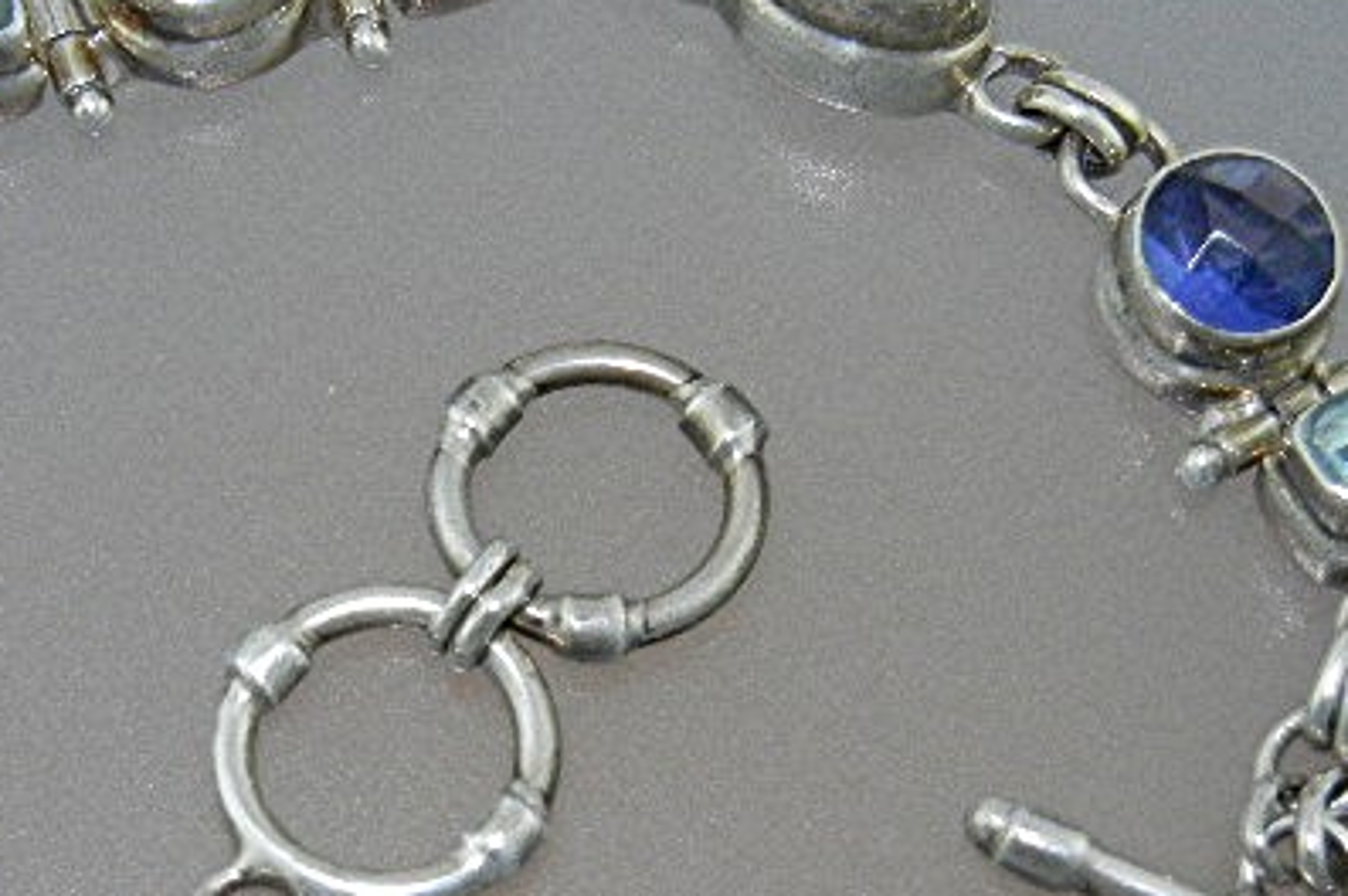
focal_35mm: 99
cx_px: 547
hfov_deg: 20.6
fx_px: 3704
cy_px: 485
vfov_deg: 13.8
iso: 800
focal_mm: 10.6
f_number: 8
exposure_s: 1/30
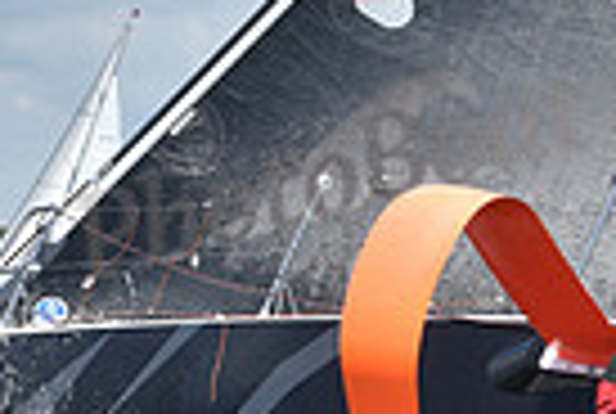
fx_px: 5076
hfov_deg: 6.8
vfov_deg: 4.7
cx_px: 944
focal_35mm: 296
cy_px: 335
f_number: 6.3
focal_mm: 70
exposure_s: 1/1250
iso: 250
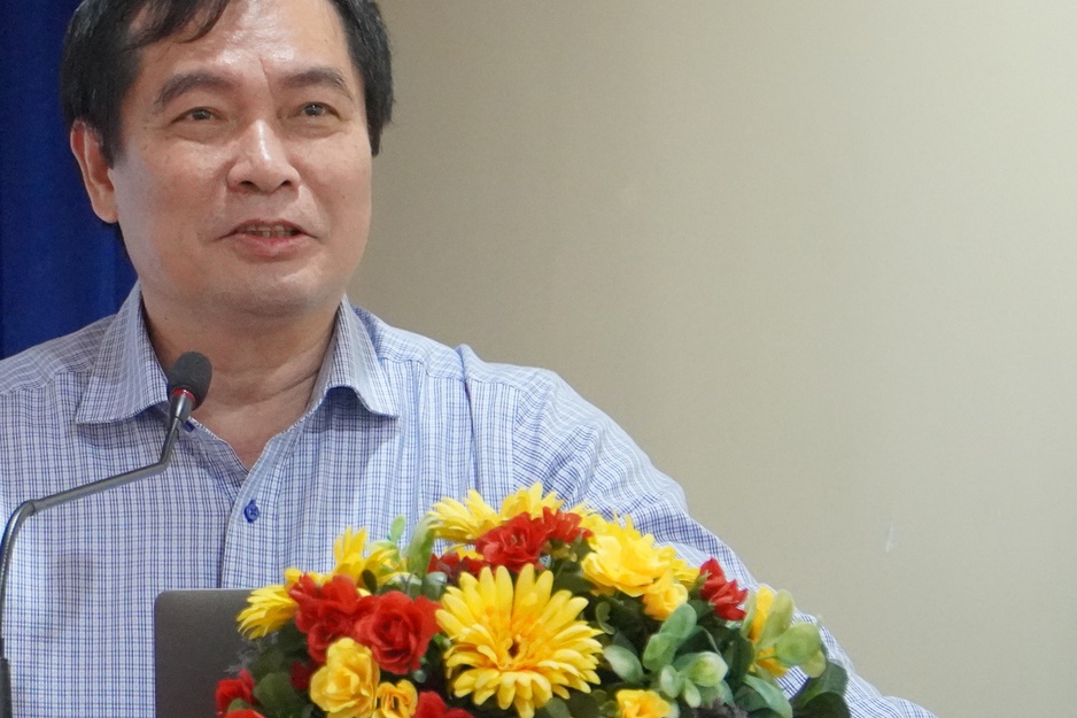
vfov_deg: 6.0
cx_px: -29
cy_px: 408
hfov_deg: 9.0
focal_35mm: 227
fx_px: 6791
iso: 5000
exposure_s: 1/160
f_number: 4
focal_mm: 71
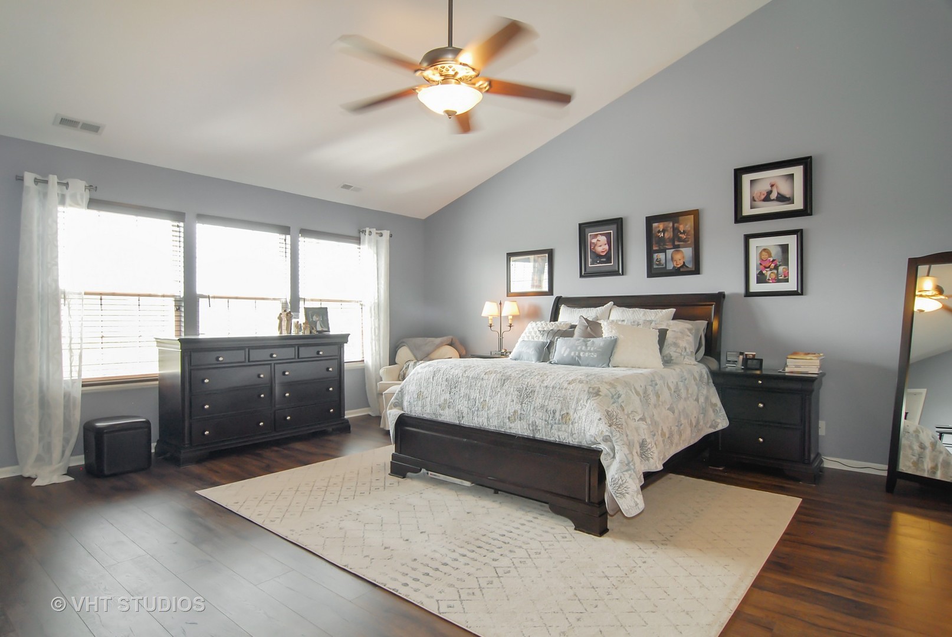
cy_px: 318
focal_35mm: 18
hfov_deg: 89.9
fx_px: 477
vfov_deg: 67.5
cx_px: 476
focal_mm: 12
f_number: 8
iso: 320
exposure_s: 1/8
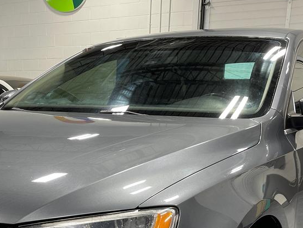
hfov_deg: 33.1
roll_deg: -1.0
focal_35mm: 58
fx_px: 508
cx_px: 112
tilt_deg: -16.9
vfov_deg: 23.5
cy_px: 257
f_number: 1.6
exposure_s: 1/60
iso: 80
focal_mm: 5.1
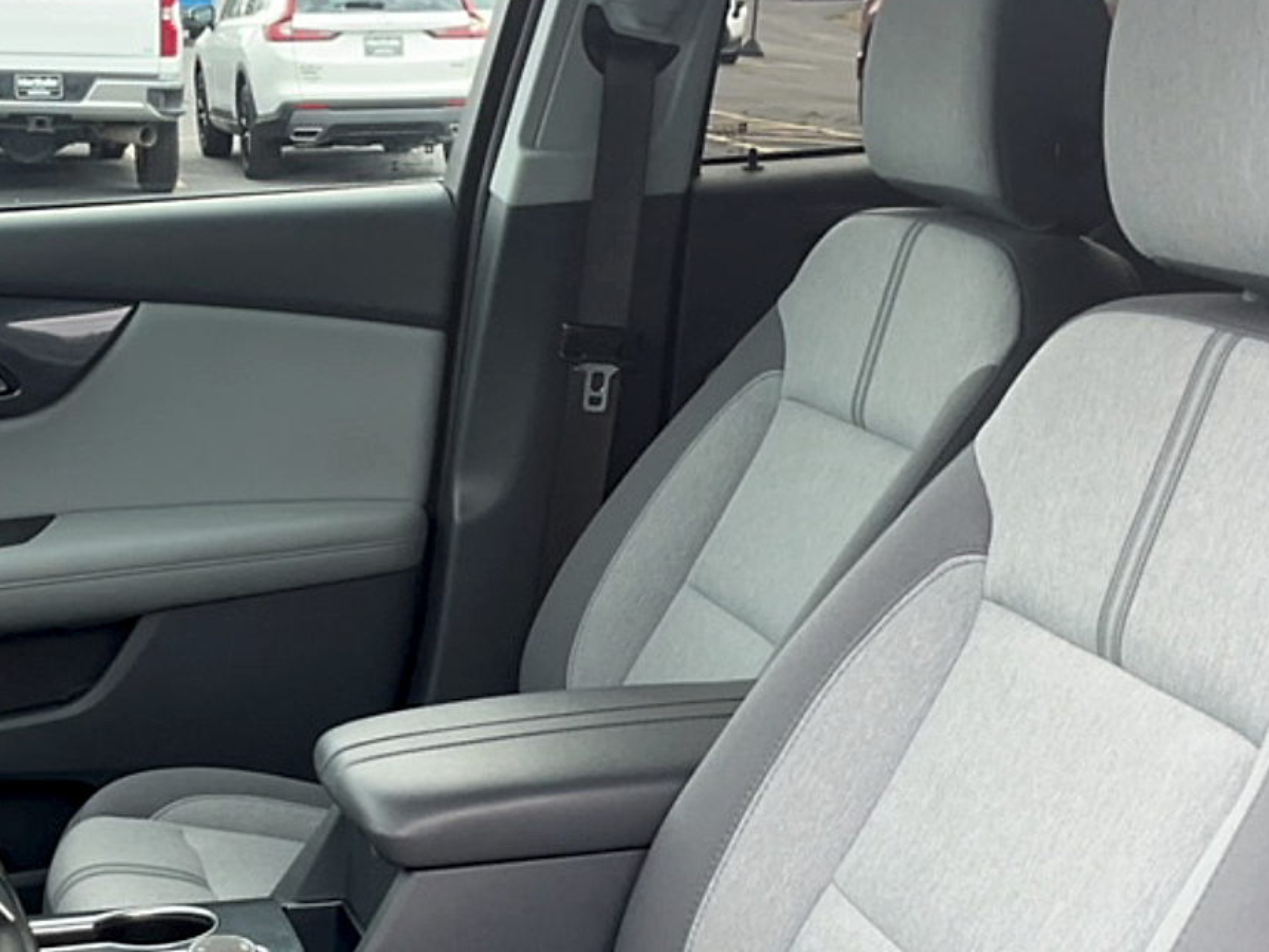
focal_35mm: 56
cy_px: 774
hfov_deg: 34.1
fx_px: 2053
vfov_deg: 25.6
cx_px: 447
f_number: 1.8
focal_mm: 3
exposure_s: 1/120
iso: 20
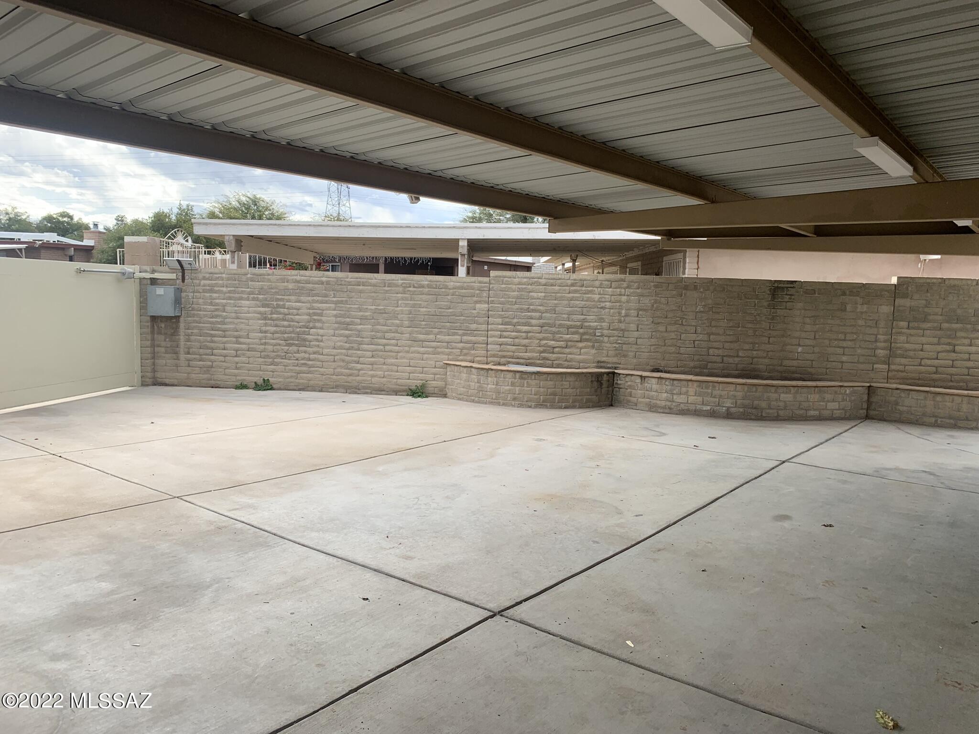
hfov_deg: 67.3
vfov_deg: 53.1
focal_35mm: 26
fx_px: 735
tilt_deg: -6.7
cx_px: 490
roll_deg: -1.4
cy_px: 367
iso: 25
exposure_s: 1/656
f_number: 1.8
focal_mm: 4.25
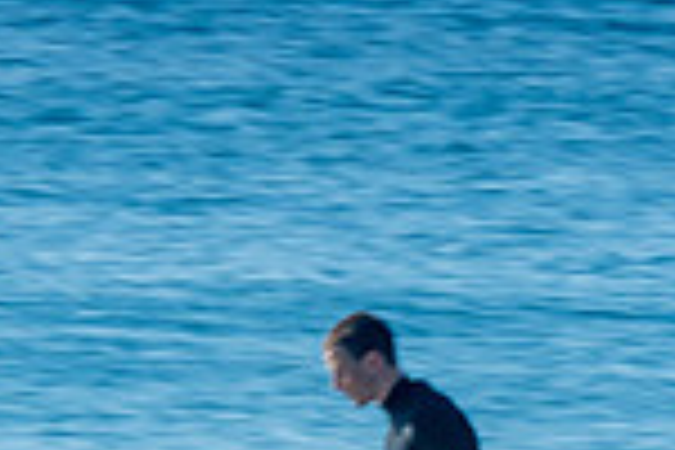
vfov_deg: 0.6
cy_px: 781
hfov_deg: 0.9
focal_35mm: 2320
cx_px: 382
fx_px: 43497
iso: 100
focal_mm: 400
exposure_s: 1/50
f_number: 18
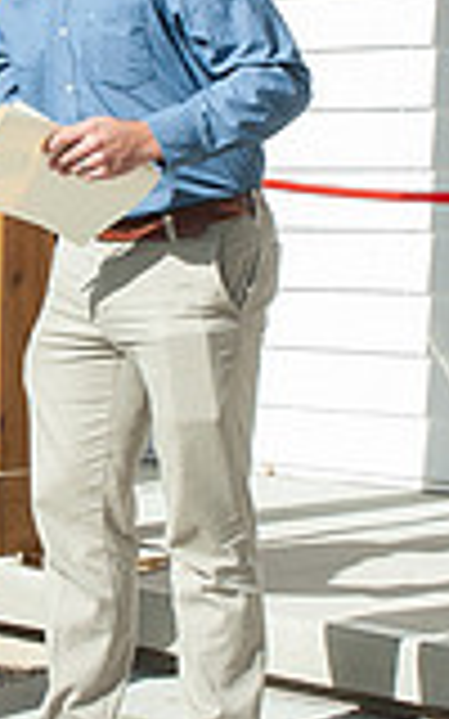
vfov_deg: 15.2
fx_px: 2682
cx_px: 86
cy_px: 166
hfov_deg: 9.5
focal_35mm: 137
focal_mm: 30
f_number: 20
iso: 400
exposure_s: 1/200
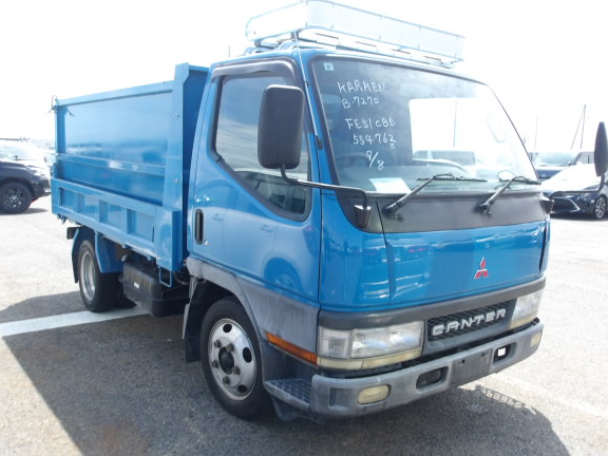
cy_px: 240
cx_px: 319
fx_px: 527
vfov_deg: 46.8
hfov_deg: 59.9
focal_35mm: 30
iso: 151
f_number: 10.4
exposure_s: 1/60
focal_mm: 4.9
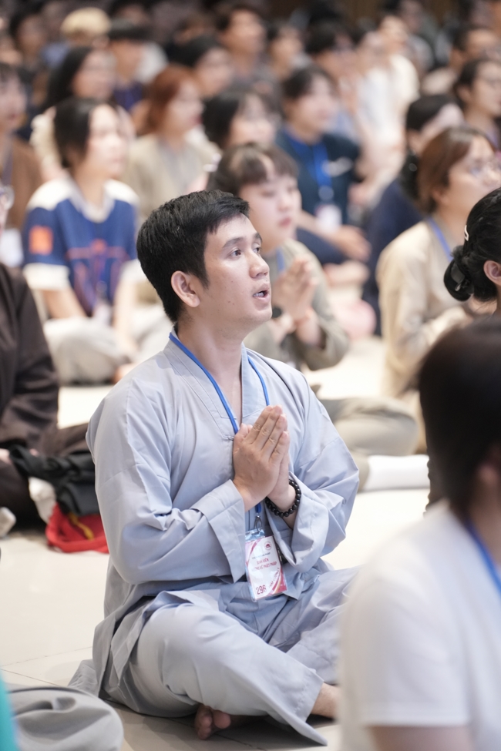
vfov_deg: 13.7
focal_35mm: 150
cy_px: 376
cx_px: 250
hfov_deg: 9.1
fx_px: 3131
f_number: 2.8
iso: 4000
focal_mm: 150
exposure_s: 1/160
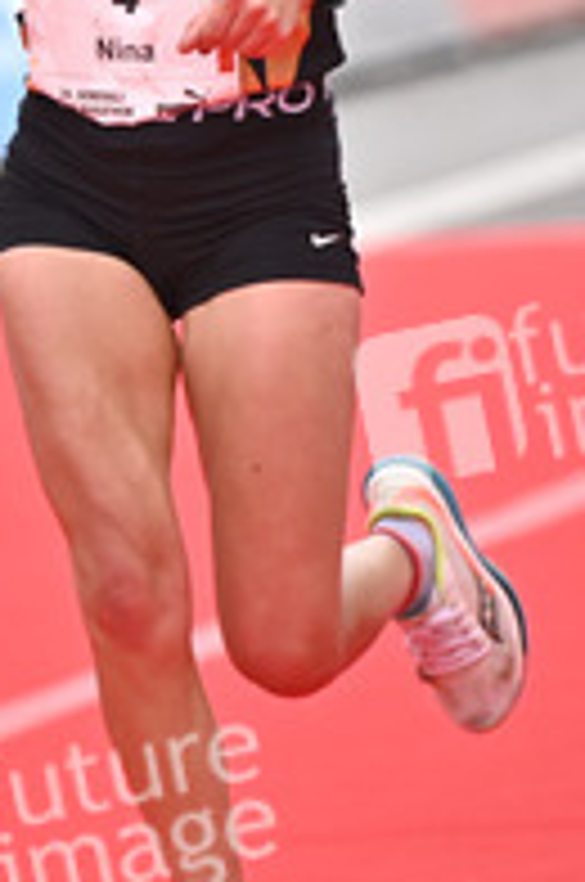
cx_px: 176
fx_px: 8757
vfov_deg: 5.8
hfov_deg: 3.8
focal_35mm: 358
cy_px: 158
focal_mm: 175
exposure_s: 1/800
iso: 200
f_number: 2.8
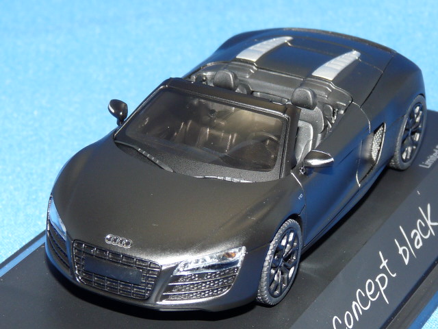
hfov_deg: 15.4
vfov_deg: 11.6
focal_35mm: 128
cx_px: 219
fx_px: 1620
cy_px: 164
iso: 100
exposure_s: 1/40
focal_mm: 12.8
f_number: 4
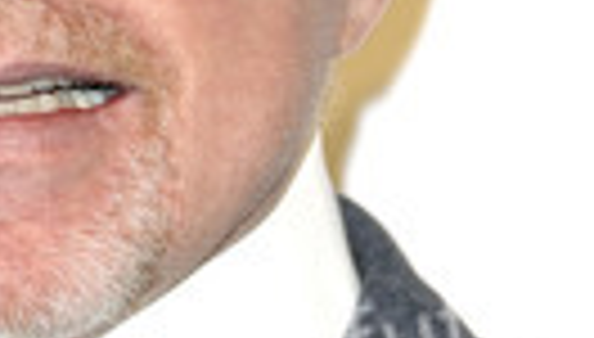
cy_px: 158
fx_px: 14968
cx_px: 9
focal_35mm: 948
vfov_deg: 1.3
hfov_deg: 2.3
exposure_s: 1/250
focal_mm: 300
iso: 640
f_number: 5.6
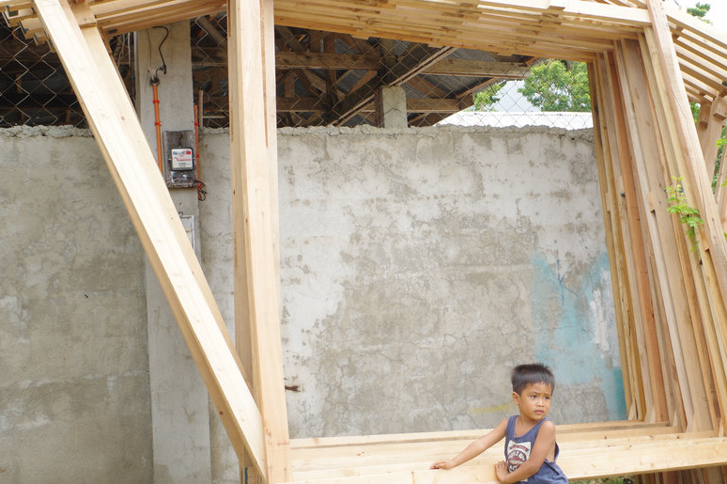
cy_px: 197
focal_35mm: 45
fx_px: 908
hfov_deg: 43.2
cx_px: 469
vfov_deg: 29.8
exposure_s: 1/50
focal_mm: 23.13
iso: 200
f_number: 11
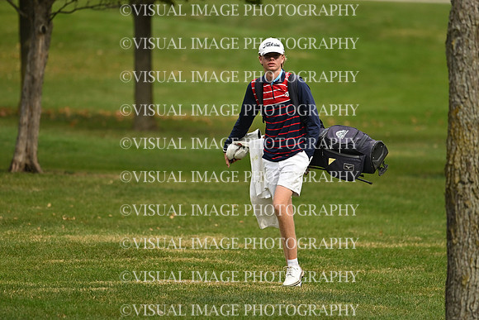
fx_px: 7985
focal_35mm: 600
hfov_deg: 3.4
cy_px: 160
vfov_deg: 2.3
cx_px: 240
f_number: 4.5
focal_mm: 400
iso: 500
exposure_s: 1/2000
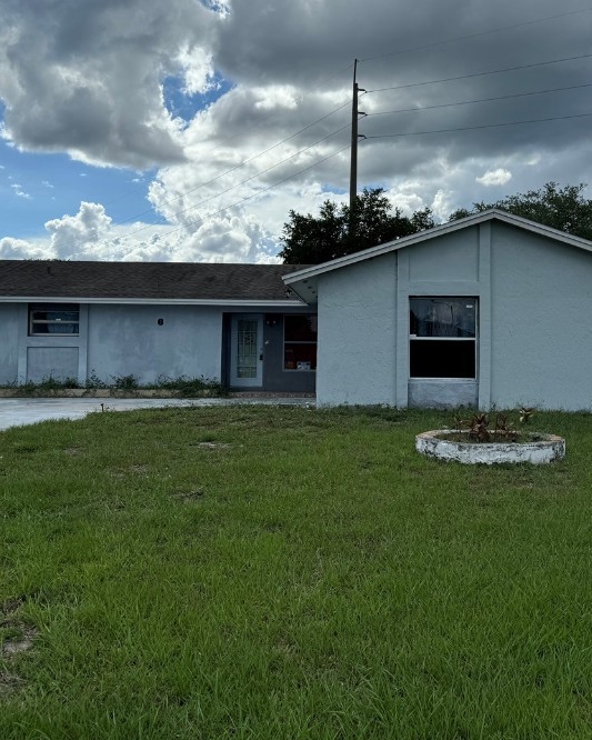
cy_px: 319
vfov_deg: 50.1
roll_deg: -0.5
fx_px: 788
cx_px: 374
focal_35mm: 36
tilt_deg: +2.5
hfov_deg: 40.8
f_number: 1.78
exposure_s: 1/7937
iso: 80
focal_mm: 6.76
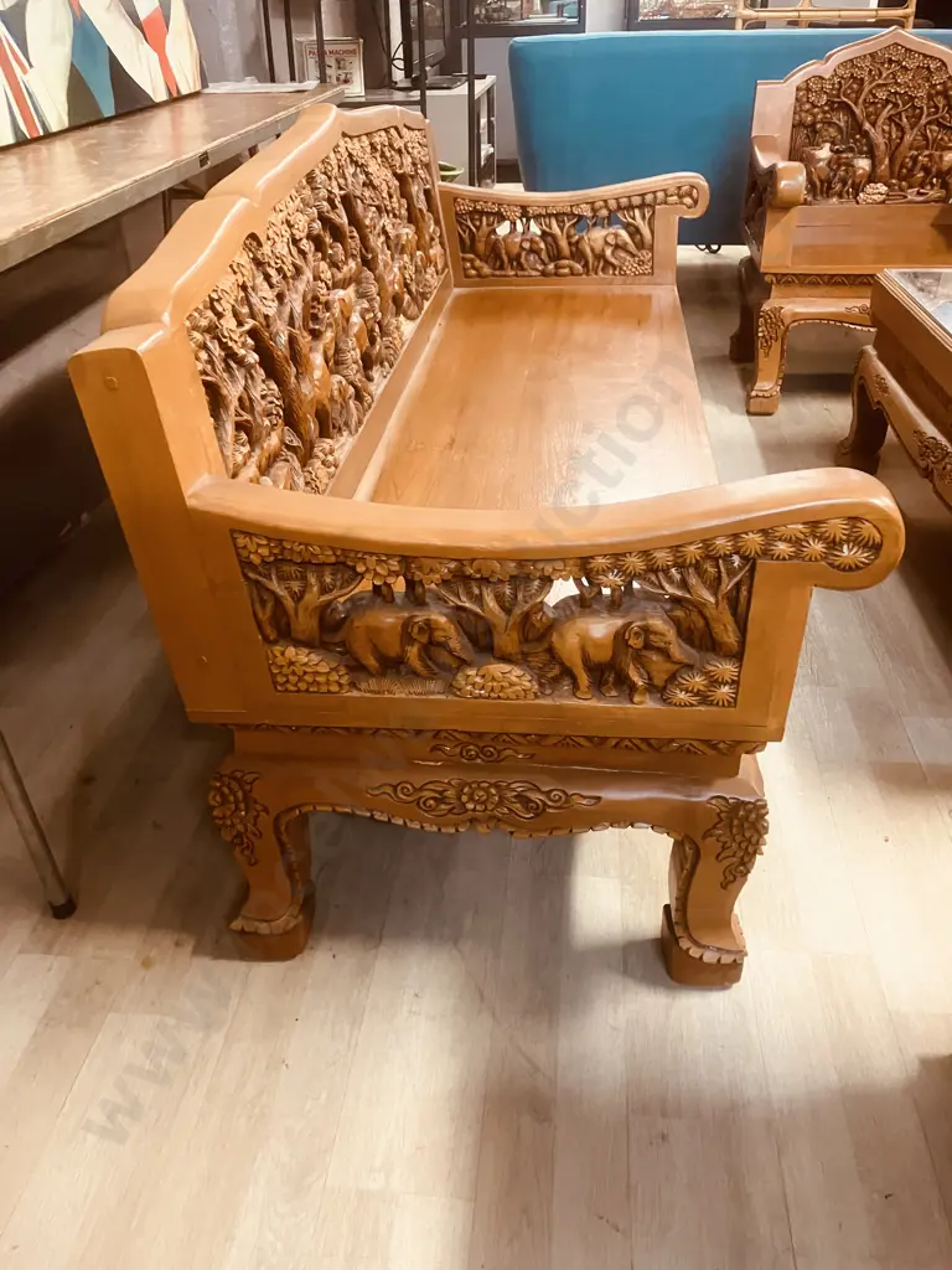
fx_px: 1027
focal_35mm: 28
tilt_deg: -30.8
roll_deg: +1.1
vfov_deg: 63.4
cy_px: 635
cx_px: 476
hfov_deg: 49.7
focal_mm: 3.99
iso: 320
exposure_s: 1/33
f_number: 1.8
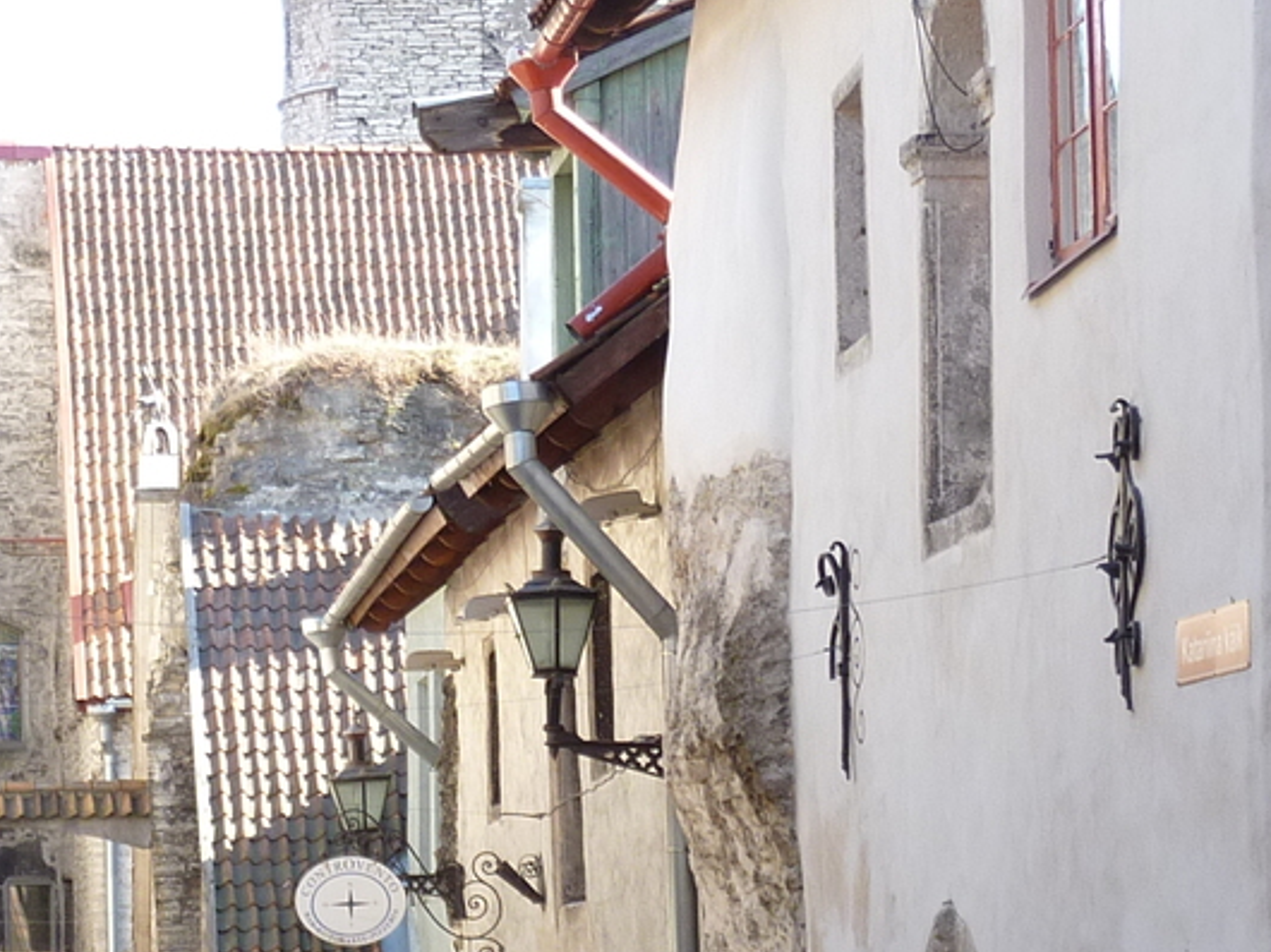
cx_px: 242
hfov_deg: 13.5
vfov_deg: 10.2
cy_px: 801
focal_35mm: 145
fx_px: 5322
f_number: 3.8
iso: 80
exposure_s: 1/80
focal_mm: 7.9
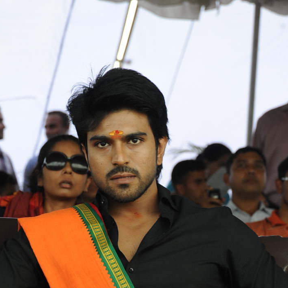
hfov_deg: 7.6
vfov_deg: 7.5
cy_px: 300
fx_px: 2174
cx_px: 128
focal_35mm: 231
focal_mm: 120
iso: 500
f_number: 7.1
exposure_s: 1/125
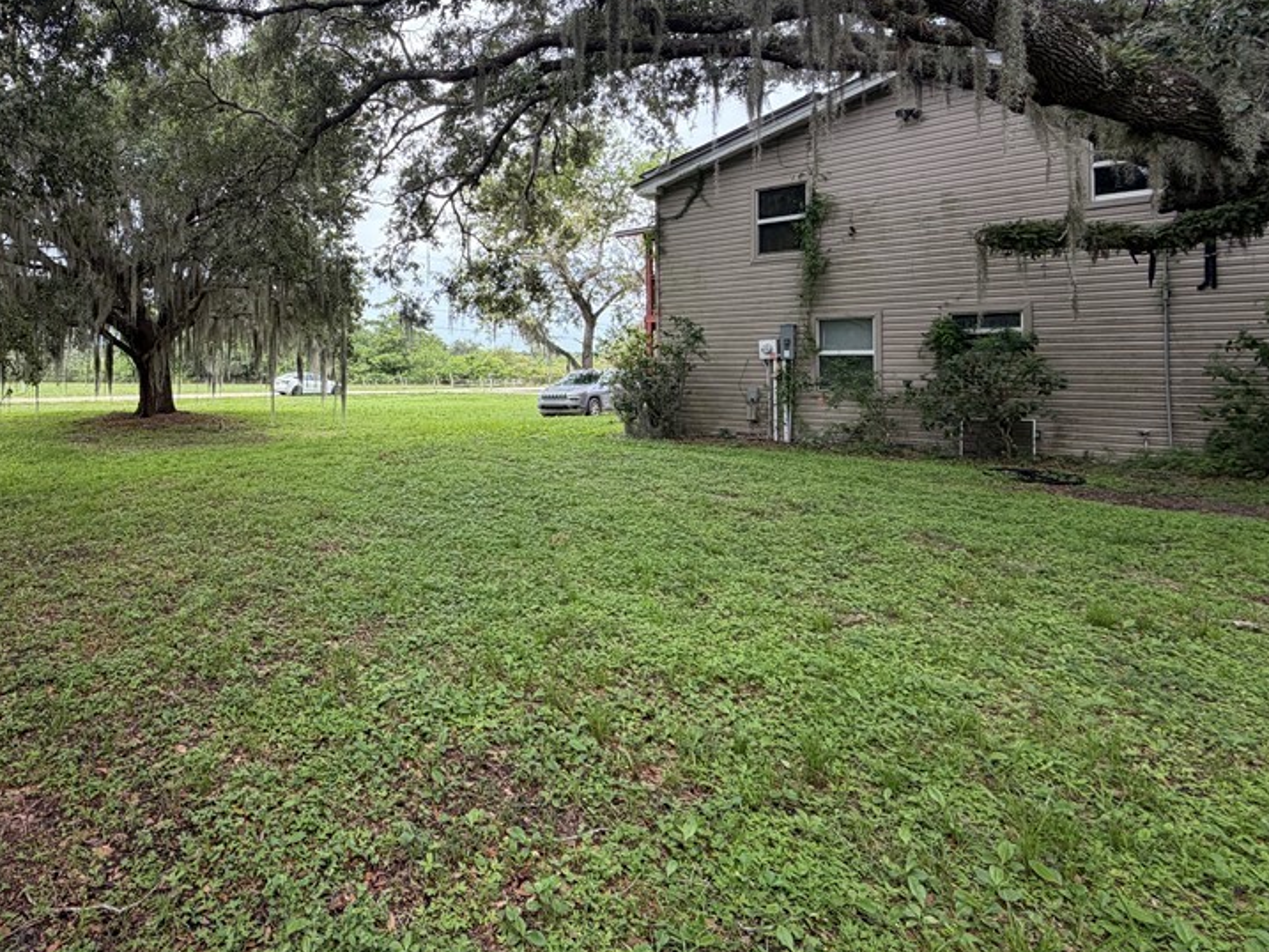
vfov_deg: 64.9
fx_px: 733
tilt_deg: +0.3
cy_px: 352
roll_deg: -0.2
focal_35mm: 20
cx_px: 379
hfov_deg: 77.8
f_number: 2.2
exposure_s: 1/203
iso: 50
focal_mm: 2.22
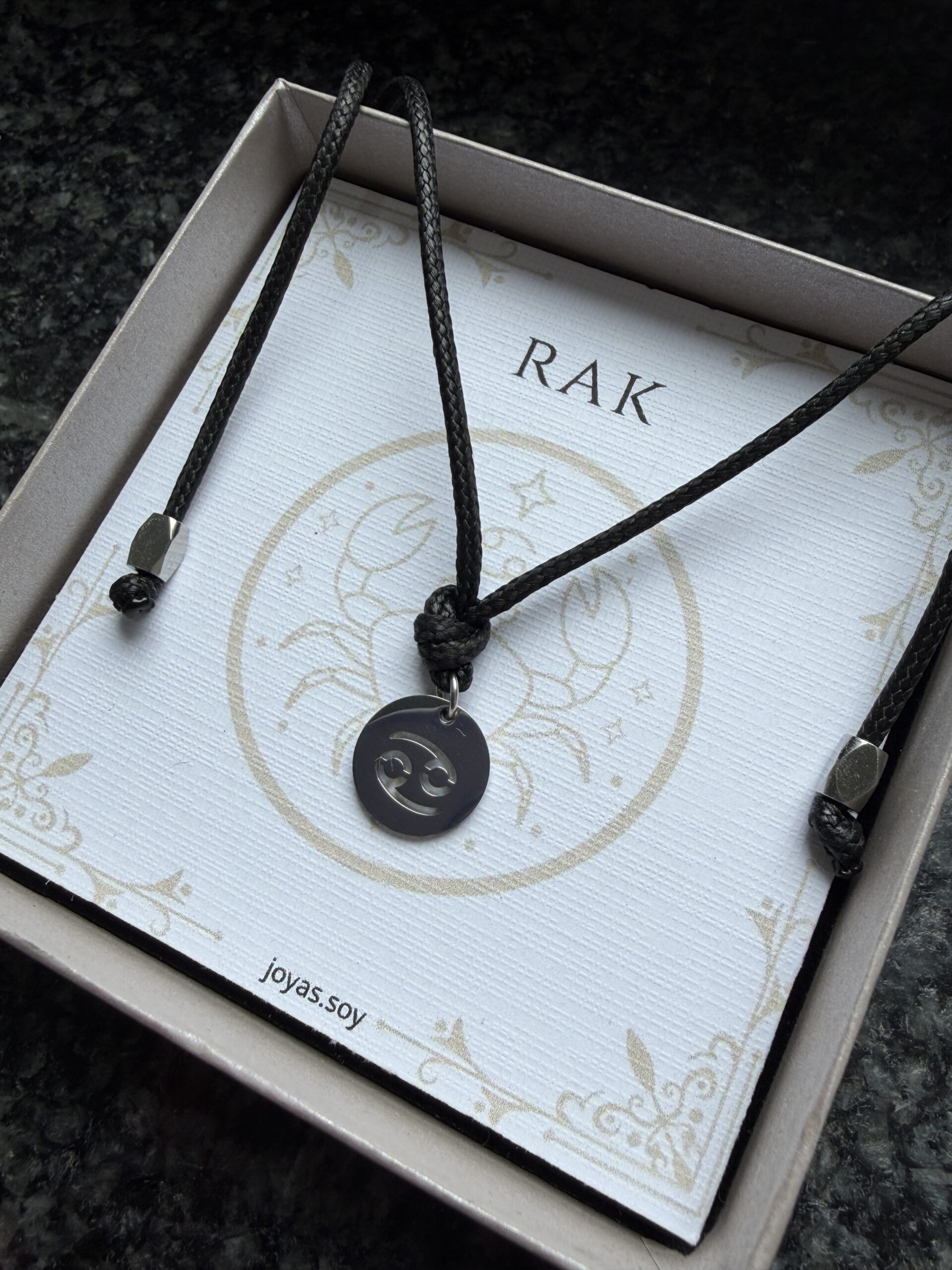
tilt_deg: -67.5
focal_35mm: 26
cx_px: 476
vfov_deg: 67.3
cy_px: 635
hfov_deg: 53.1
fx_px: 953
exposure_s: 1/471
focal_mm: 2.22
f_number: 2.2
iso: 50
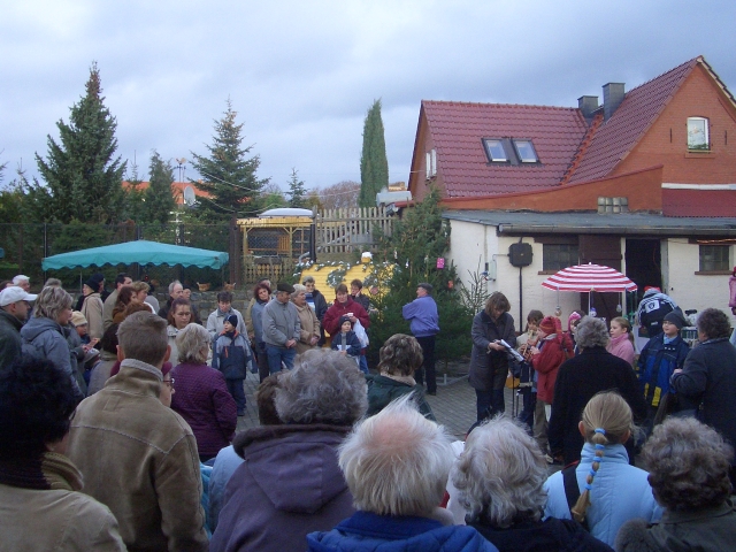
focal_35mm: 41
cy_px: 276
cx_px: 368
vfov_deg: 35.1
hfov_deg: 45.8
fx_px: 872
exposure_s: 1/400
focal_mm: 6.8
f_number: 2.8
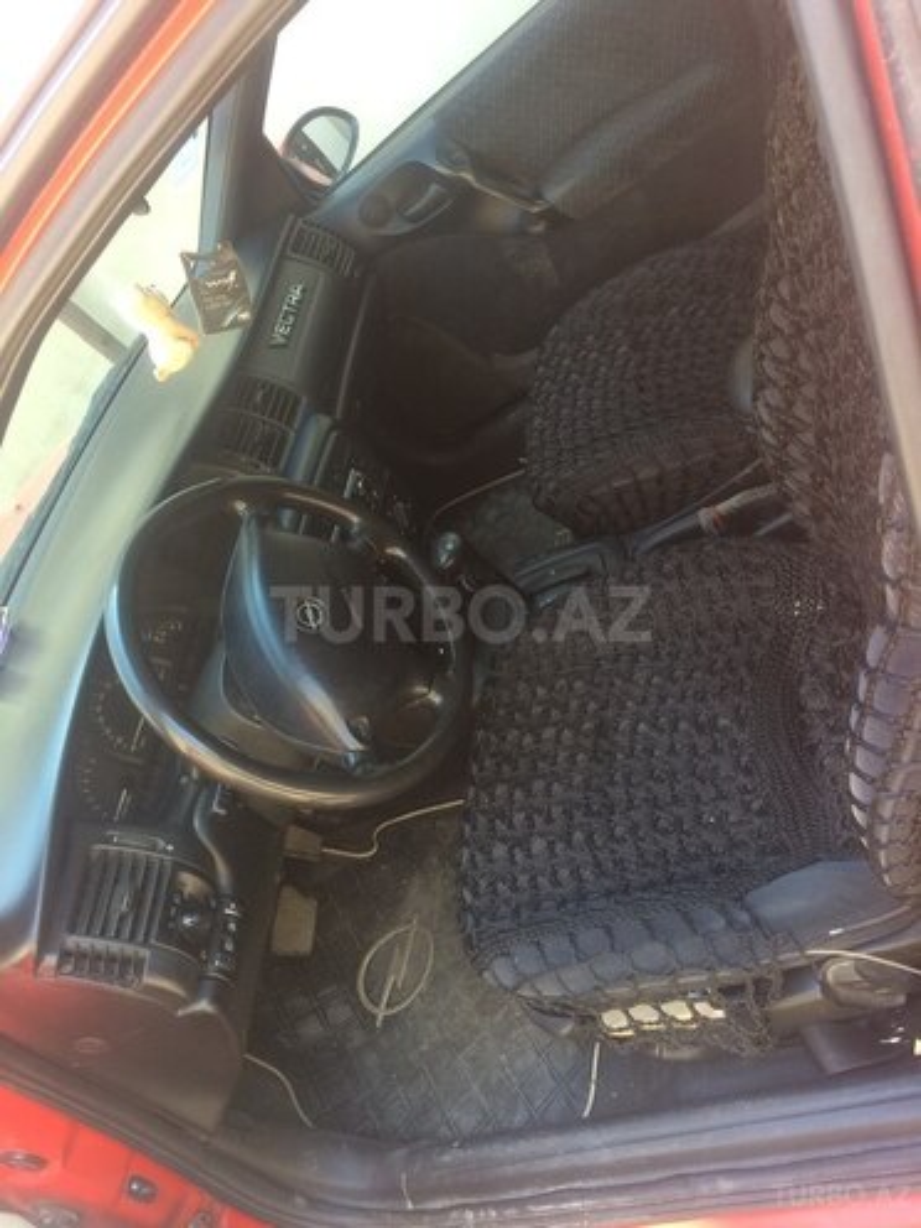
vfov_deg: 61.7
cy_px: 614
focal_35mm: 29
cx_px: 460
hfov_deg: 48.2
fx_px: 1029
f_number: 2.2
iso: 40
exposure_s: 1/33
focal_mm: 4.15
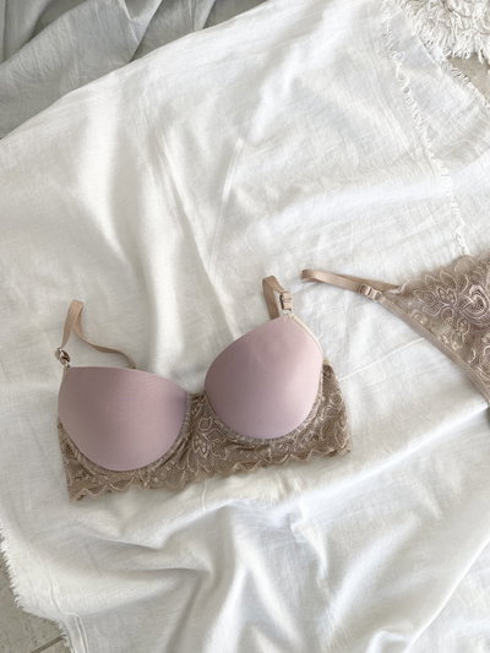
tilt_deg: -80.3
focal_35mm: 26
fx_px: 491
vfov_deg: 67.3
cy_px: 326
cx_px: 245
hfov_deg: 53.1
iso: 32
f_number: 1.8
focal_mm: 4.25
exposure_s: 1/167
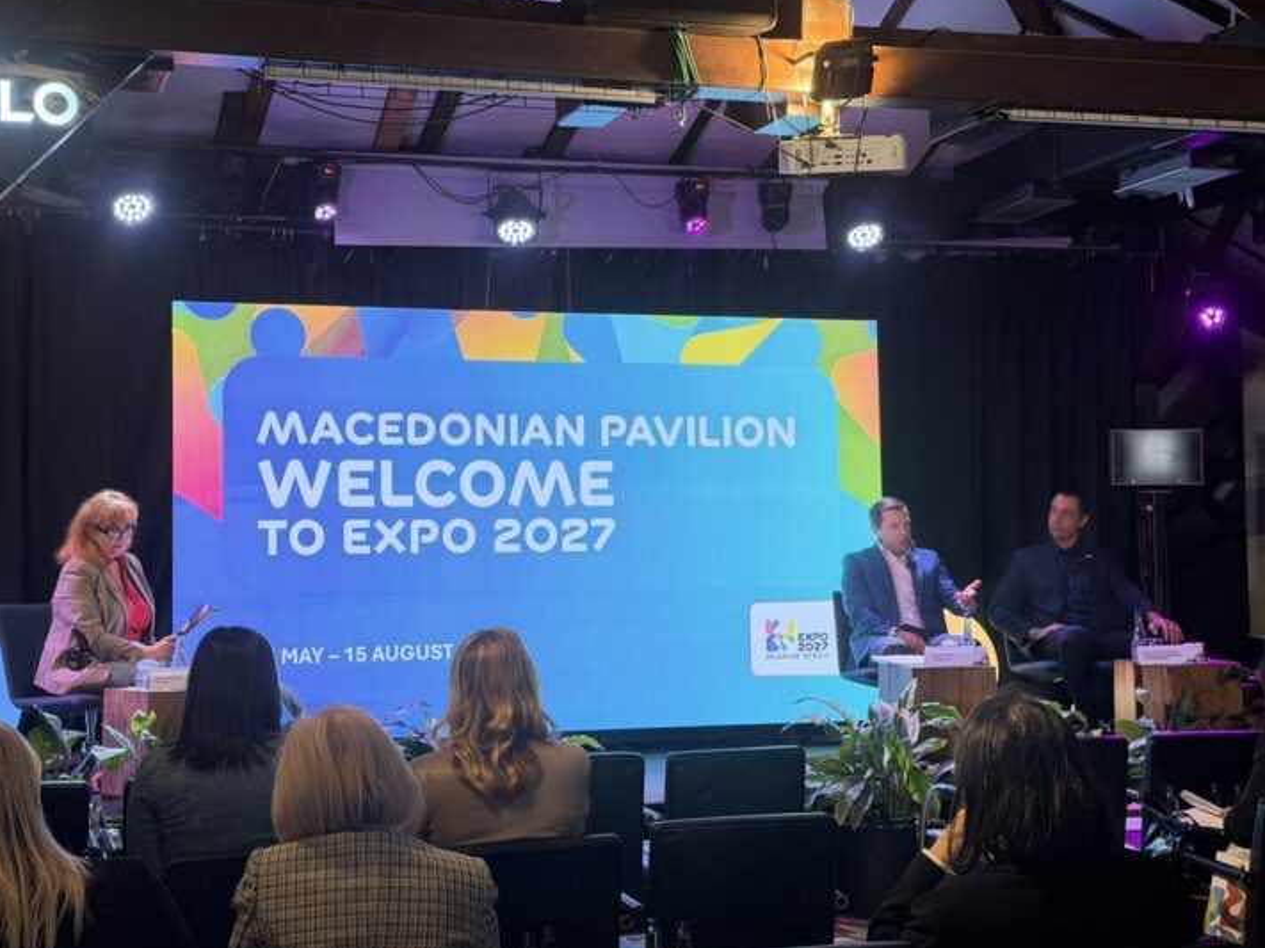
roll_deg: +0.4
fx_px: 1973
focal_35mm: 54
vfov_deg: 27.0
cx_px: 584
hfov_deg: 35.5
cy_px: 427
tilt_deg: +1.9
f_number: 1.78
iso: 100
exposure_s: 1/60
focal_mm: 6.76
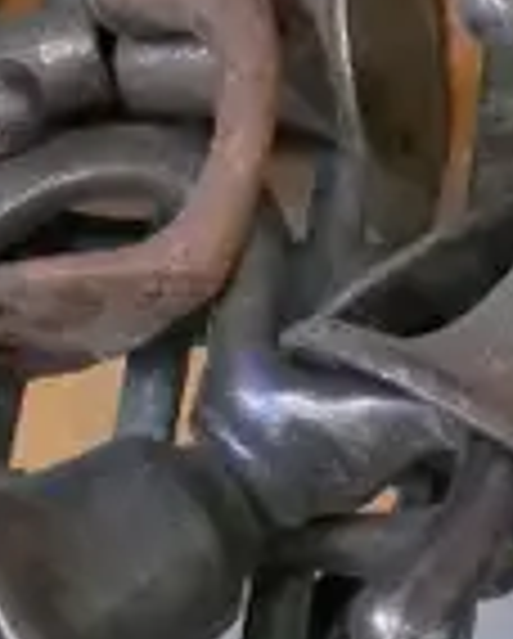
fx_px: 3201
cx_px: 1125
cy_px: -259
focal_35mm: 169
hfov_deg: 8.5
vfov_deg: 11.0
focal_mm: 12
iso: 6400
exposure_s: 1/80
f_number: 5
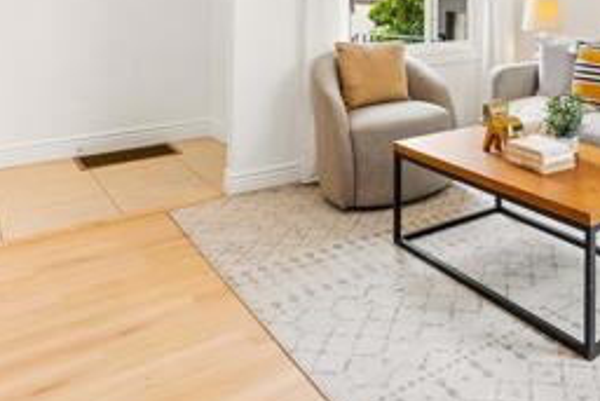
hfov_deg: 47.8
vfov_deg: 34.4
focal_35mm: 35
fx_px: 584
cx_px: 558
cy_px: -4
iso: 640
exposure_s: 1/30
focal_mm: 14
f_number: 9
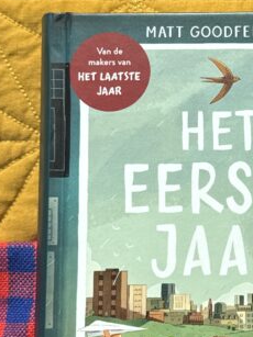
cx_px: 271
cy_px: 176
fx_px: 780
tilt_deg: -86.4
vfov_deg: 24.4
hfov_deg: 17.8
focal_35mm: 80
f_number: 1.78
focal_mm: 6.76
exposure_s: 1/1901
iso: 80
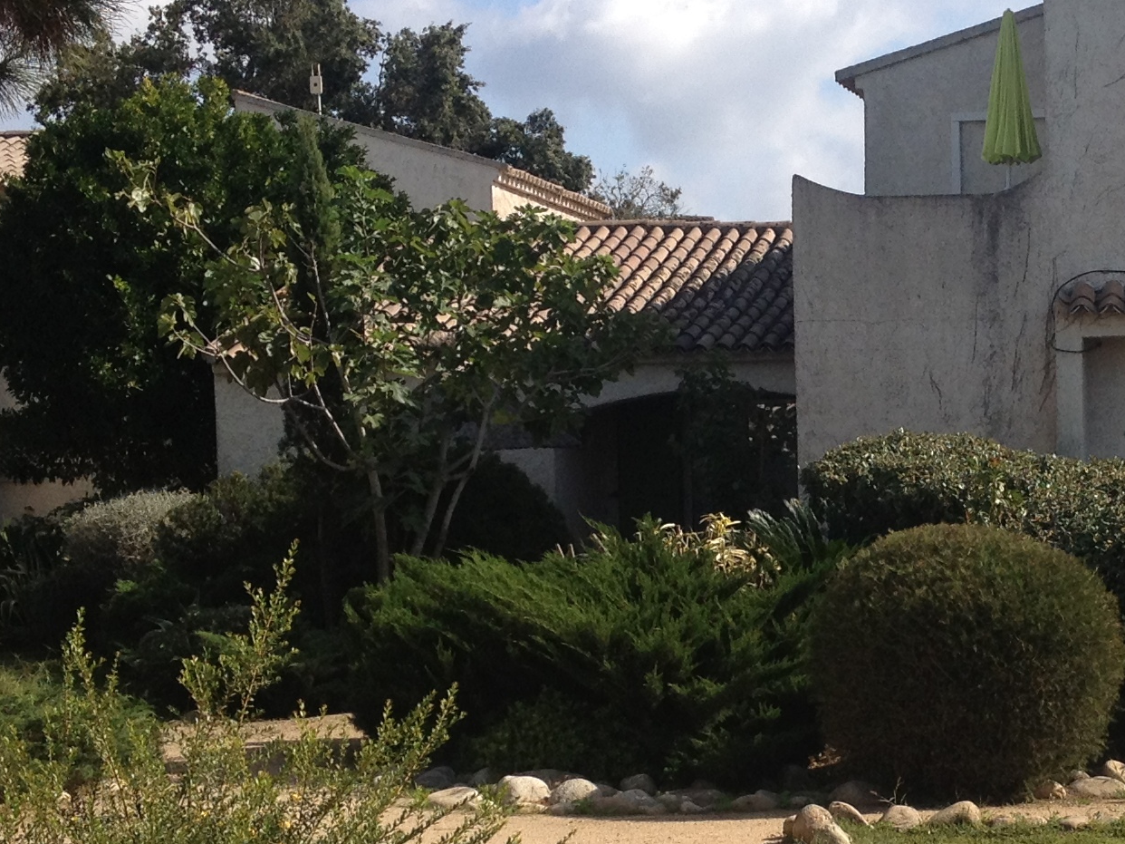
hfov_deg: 20.9
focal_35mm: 92
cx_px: 996
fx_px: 2989
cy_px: 616
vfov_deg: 16.0
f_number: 2.4
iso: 64
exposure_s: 1/1534
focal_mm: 4.28
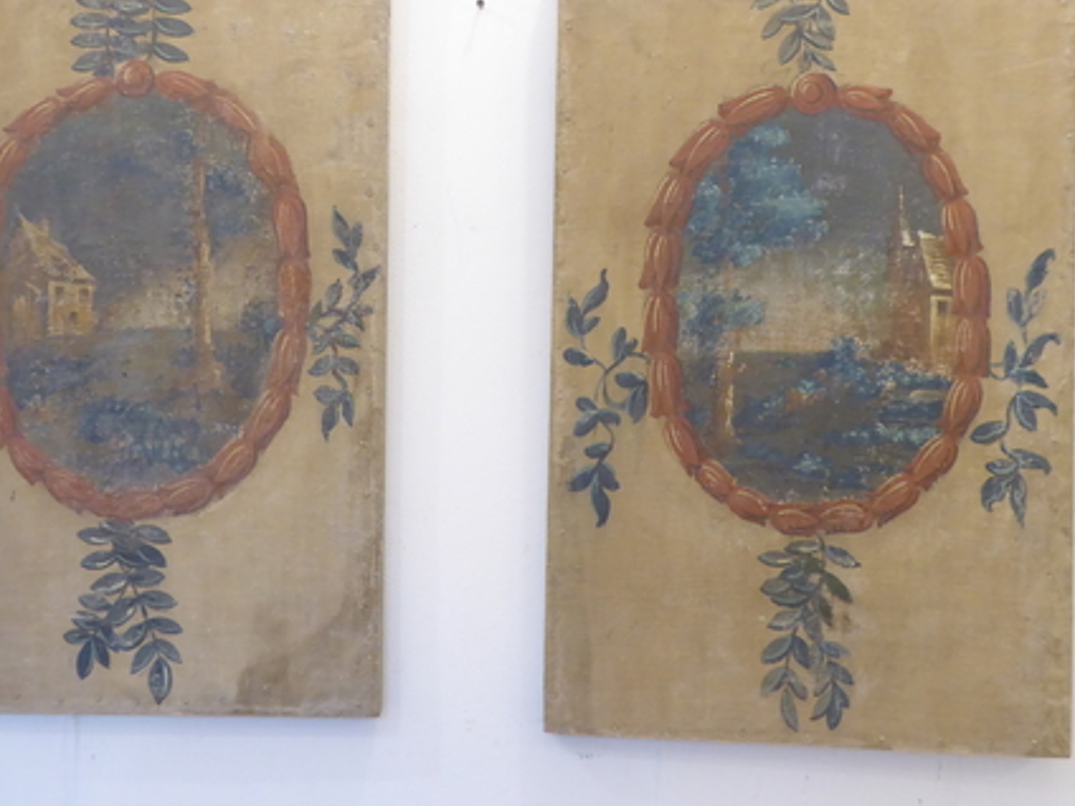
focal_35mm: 41
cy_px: 284
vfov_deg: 34.9
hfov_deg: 45.7
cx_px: 499
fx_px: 1273
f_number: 3.5
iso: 400
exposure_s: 1/8
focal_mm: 5
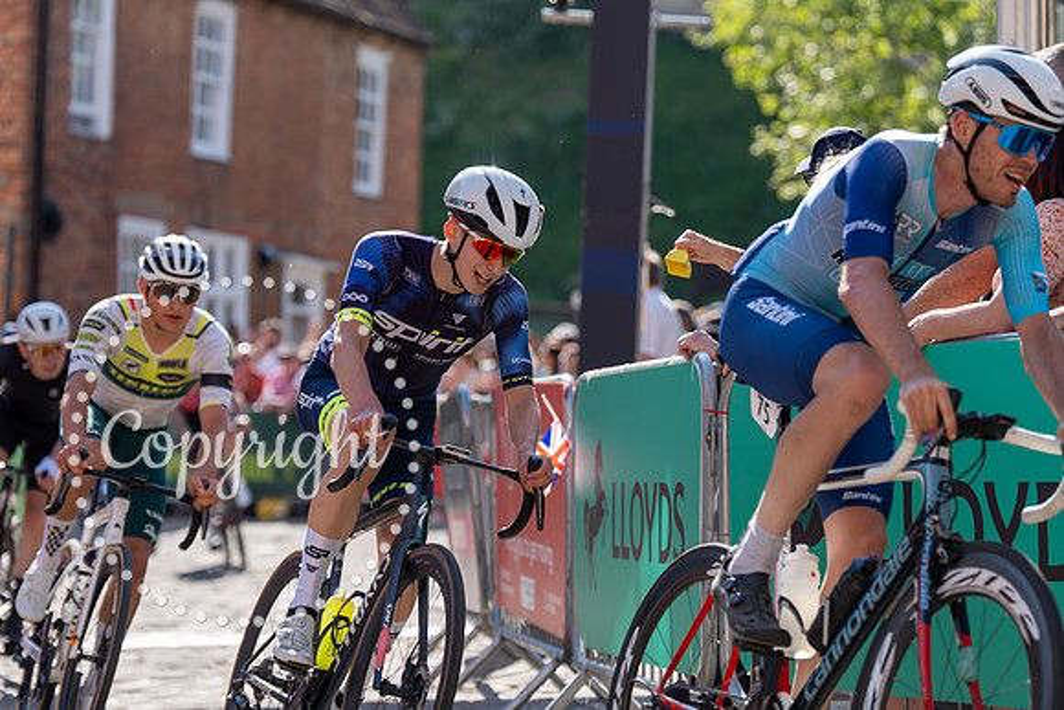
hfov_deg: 15.9
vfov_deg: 10.6
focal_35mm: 129
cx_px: 532
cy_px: 355
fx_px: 3813
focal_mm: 129
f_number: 3.5
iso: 200
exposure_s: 1/1000
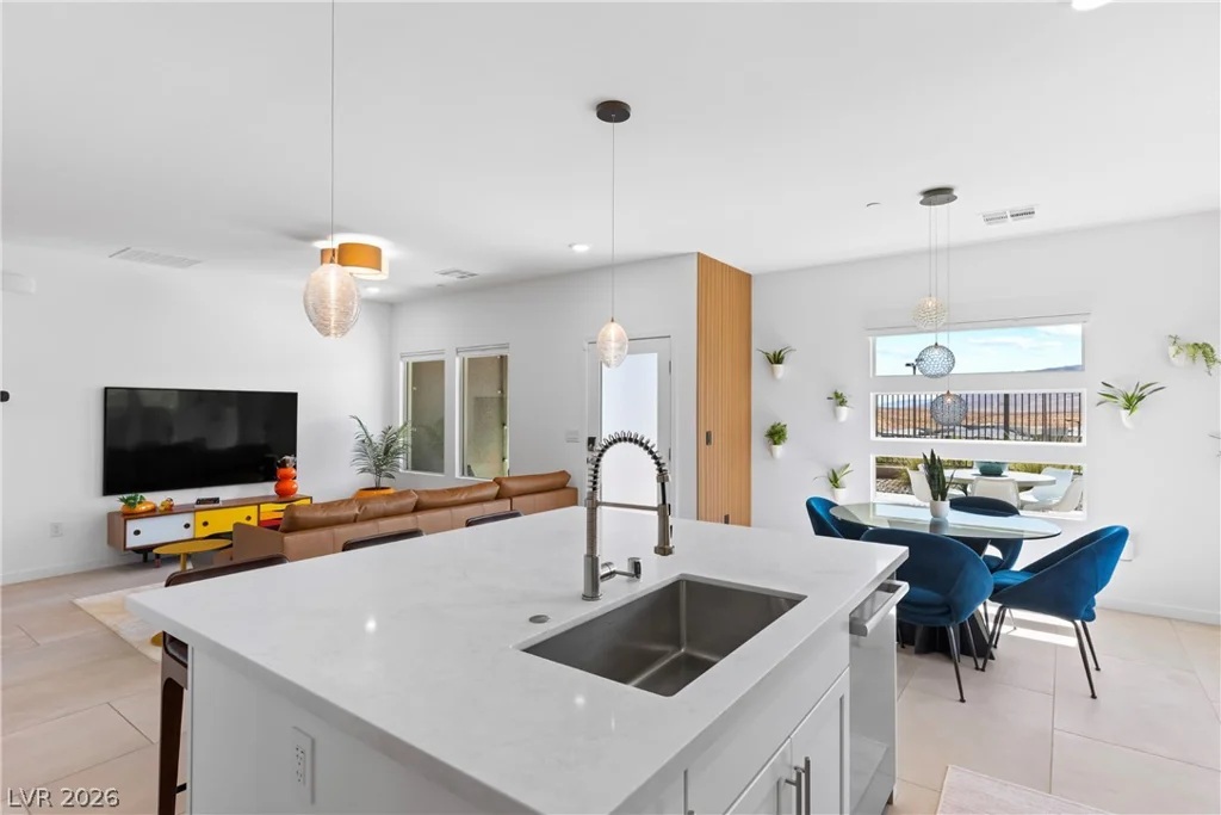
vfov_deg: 67.4
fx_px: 611
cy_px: 408
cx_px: 610
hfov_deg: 90.0
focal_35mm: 18
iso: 400
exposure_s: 1/4
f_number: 8
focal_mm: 18
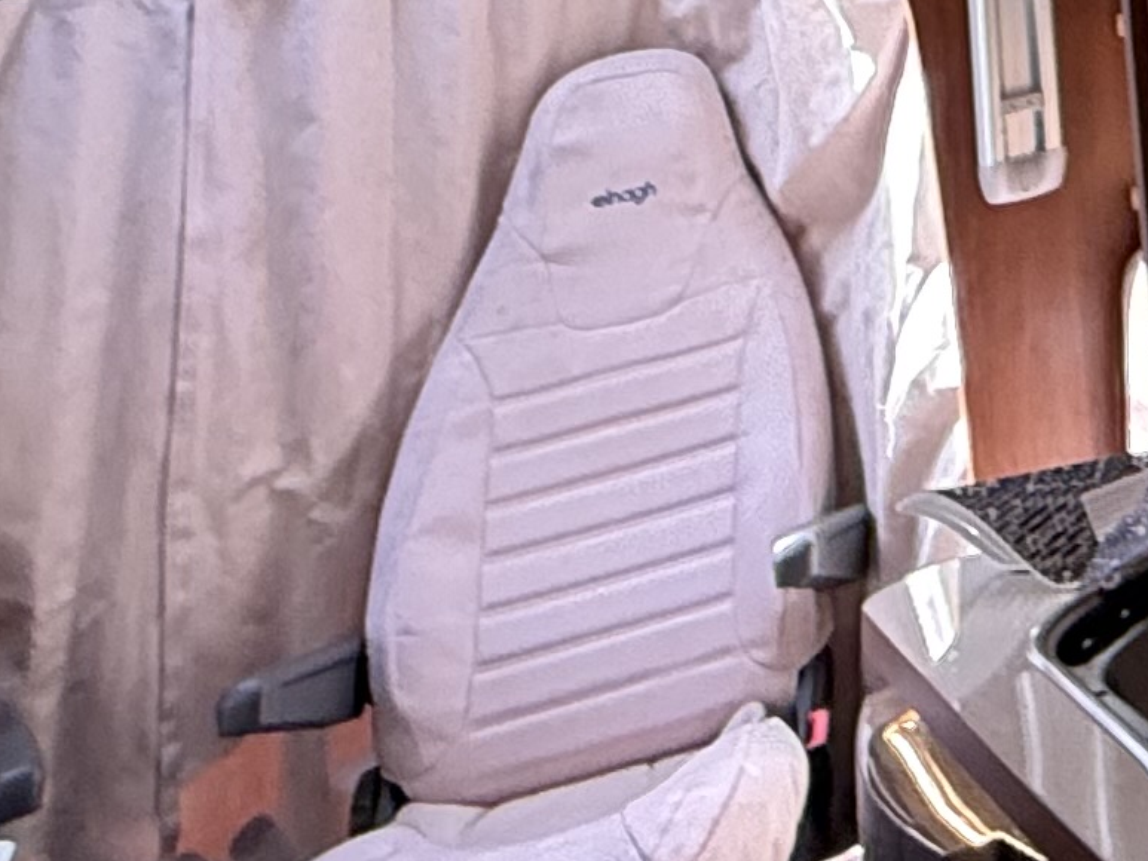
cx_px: 1810
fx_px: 2421
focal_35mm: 73
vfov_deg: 14.4
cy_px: -1140
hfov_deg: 21.5
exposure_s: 1/99
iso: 200
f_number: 2.2
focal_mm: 2.22
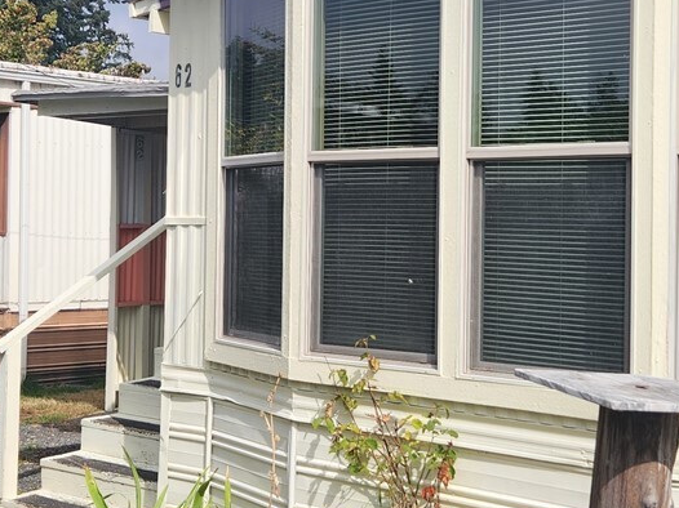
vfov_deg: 21.0
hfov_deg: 27.8
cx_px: 383
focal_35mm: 70
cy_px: 222
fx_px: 1372
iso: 20
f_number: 1.8
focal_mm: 5.4
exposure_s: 1/2579
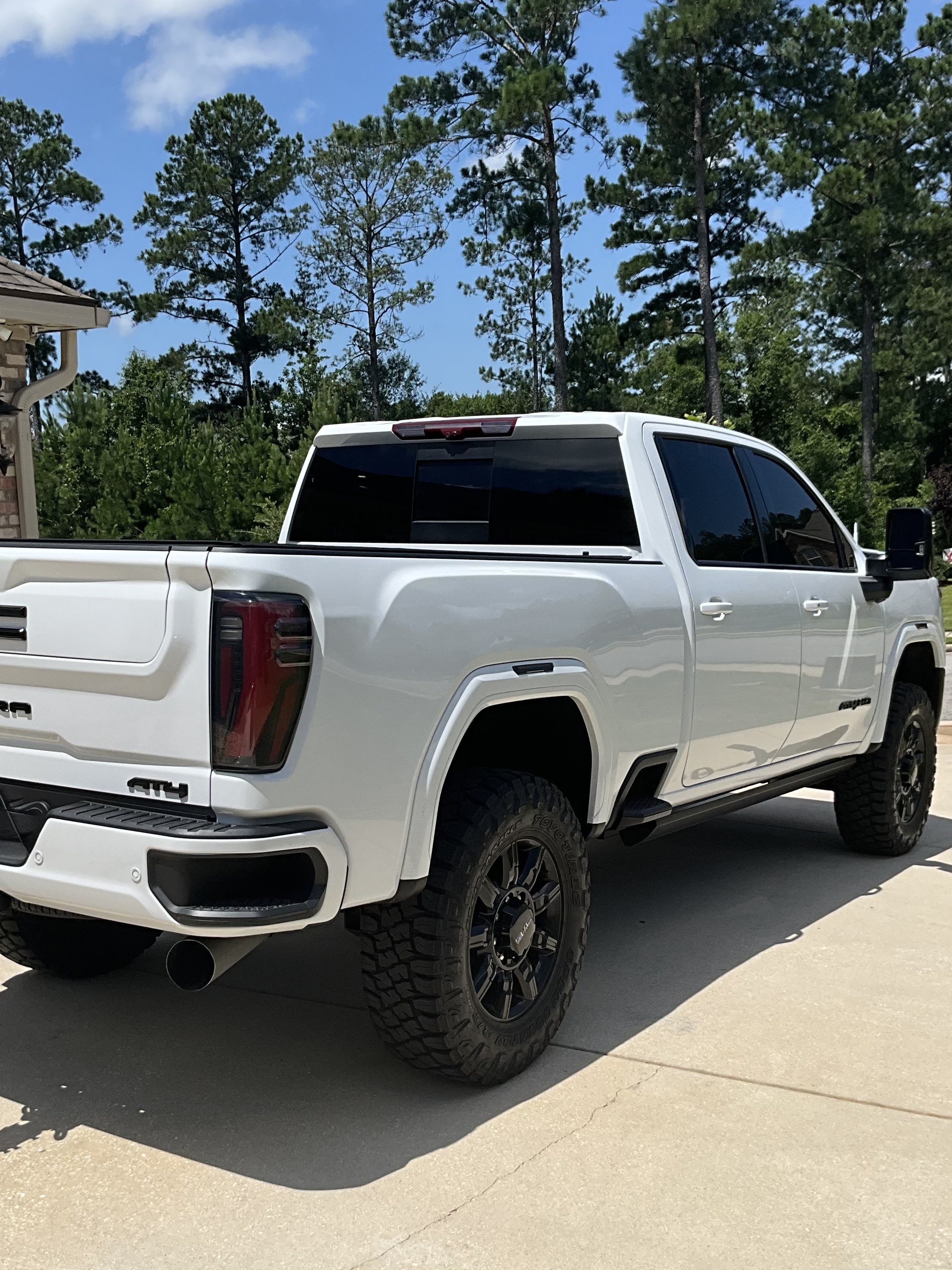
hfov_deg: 36.8
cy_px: 693
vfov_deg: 47.8
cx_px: 416
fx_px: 1430
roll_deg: +1.3
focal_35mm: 39
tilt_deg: -8.7
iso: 25
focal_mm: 3
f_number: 1.8
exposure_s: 1/3534
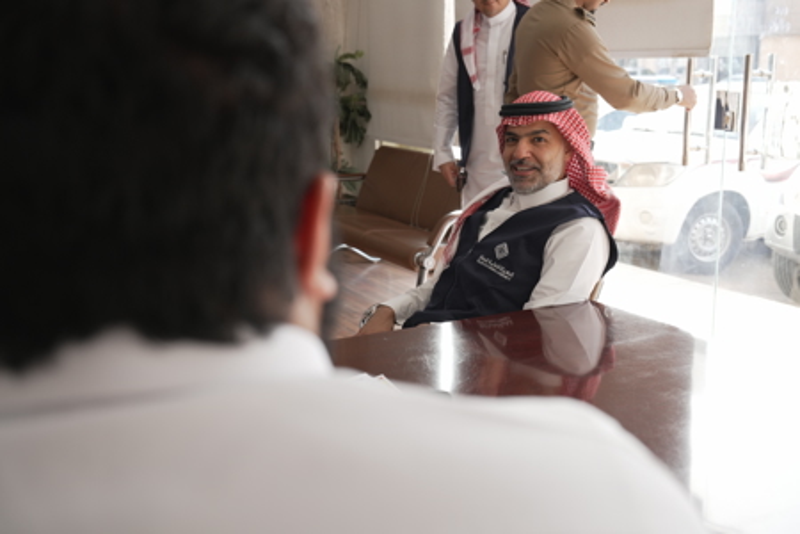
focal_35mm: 45
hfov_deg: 43.6
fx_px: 1000
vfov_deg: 29.9
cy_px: 267
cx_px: 400
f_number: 5
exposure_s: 1/250
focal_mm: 45
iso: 640
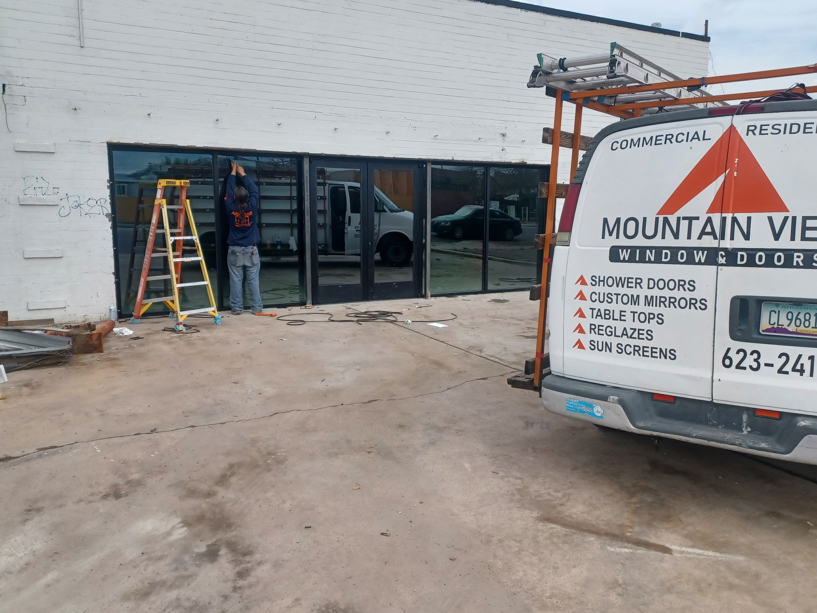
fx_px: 684
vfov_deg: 48.2
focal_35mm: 29
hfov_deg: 61.6
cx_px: 435
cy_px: 300
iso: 32
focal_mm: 4.6
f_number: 1.8
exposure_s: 1/500
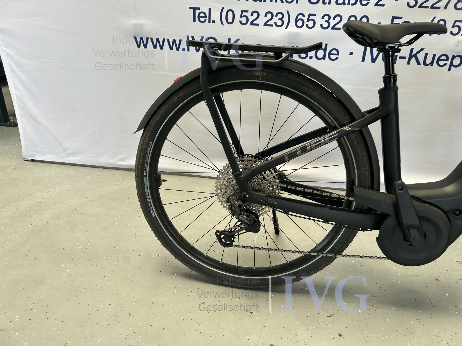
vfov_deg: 53.1
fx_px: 347
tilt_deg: -25.5
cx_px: 231
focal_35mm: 26
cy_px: 173
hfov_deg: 67.3
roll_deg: -4.3
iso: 40
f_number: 1.5
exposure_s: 1/154
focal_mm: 5.7
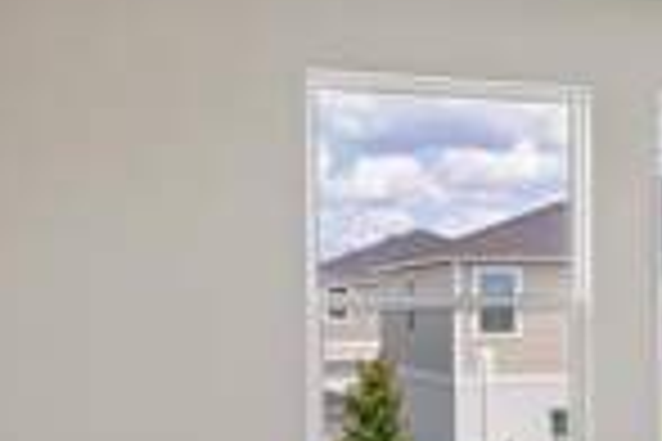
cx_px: 1063
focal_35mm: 87
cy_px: 335
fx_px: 1600
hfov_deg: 19.5
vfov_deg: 15.6
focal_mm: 16
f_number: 8
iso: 400
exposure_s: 1/80
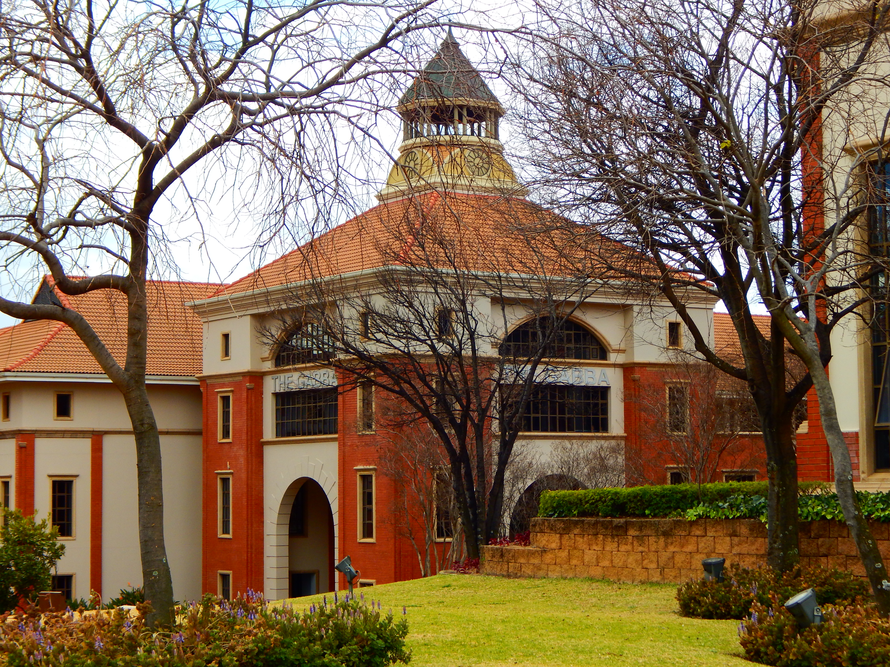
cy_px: 334
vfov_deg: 19.6
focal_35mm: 75
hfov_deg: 26.0
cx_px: 445
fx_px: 1928
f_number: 4.2
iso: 125
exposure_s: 1/200
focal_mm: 13.5
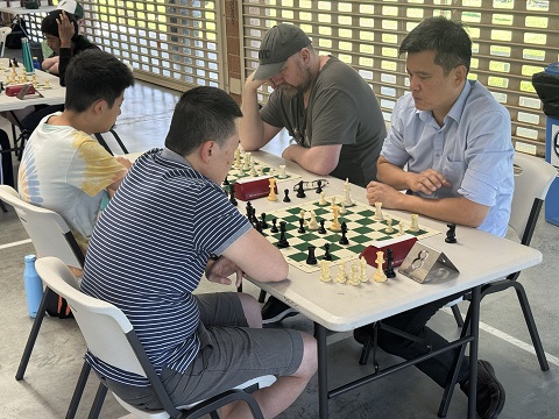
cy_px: 210
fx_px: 775
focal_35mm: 48
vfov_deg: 30.3
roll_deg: +0.8
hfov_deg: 39.7
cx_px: 280
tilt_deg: -19.4
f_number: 1.78
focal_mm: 6.76
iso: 100
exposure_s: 1/100
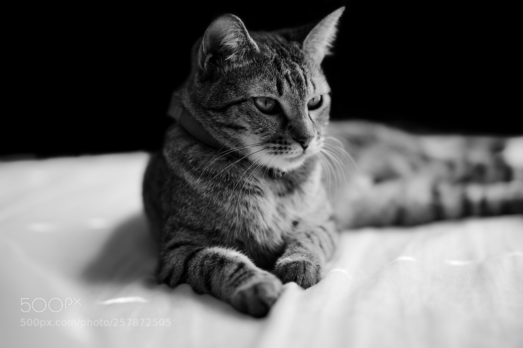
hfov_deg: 23.9
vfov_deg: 16.1
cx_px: 262
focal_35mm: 85
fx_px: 1235
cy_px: 174
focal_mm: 85
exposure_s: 1/125
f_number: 2.8
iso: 100
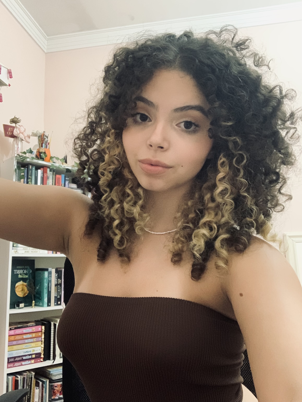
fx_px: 372
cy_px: 201
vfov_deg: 56.8
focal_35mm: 32
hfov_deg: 44.2
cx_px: 151
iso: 500
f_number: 2.2
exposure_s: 1/24
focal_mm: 2.87
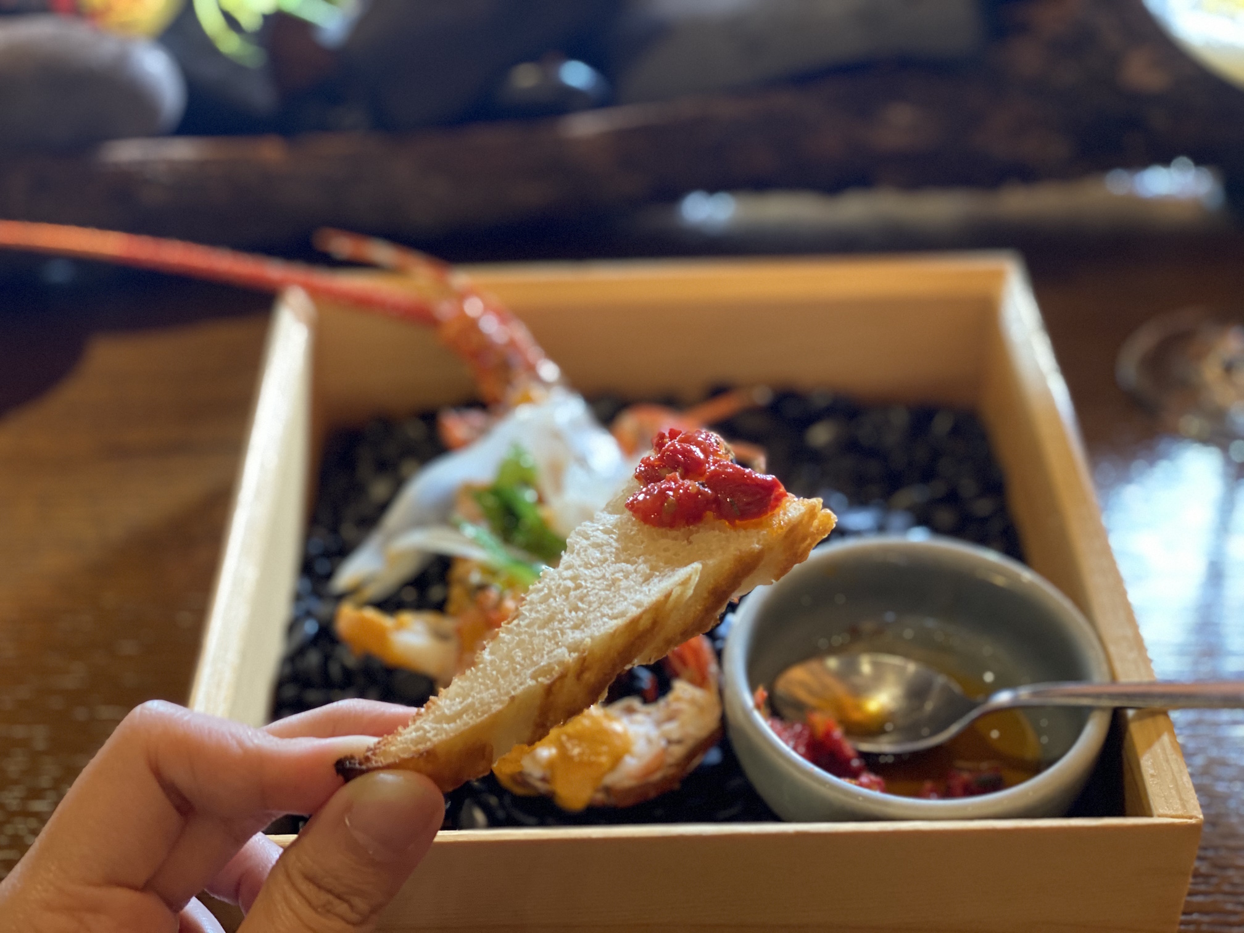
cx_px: 622
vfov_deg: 28.0
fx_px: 1869
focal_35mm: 52
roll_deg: +1.0
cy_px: 466
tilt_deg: -38.4
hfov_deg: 36.8
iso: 320
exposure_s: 1/40
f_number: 2
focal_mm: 6
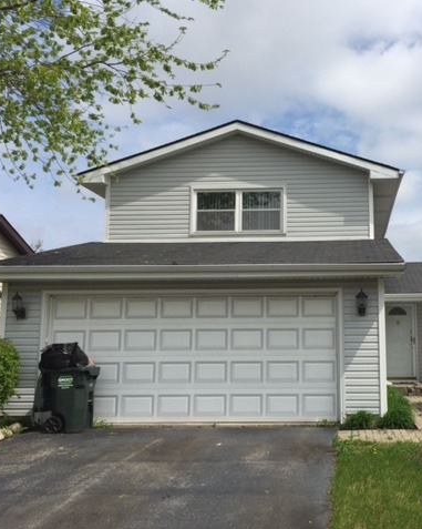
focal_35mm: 38
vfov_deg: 48.0
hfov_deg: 37.9
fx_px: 594
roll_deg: -0.9
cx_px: 327
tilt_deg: +7.9
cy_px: 265
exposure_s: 1/2475
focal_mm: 4.15
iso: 32
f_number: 2.2
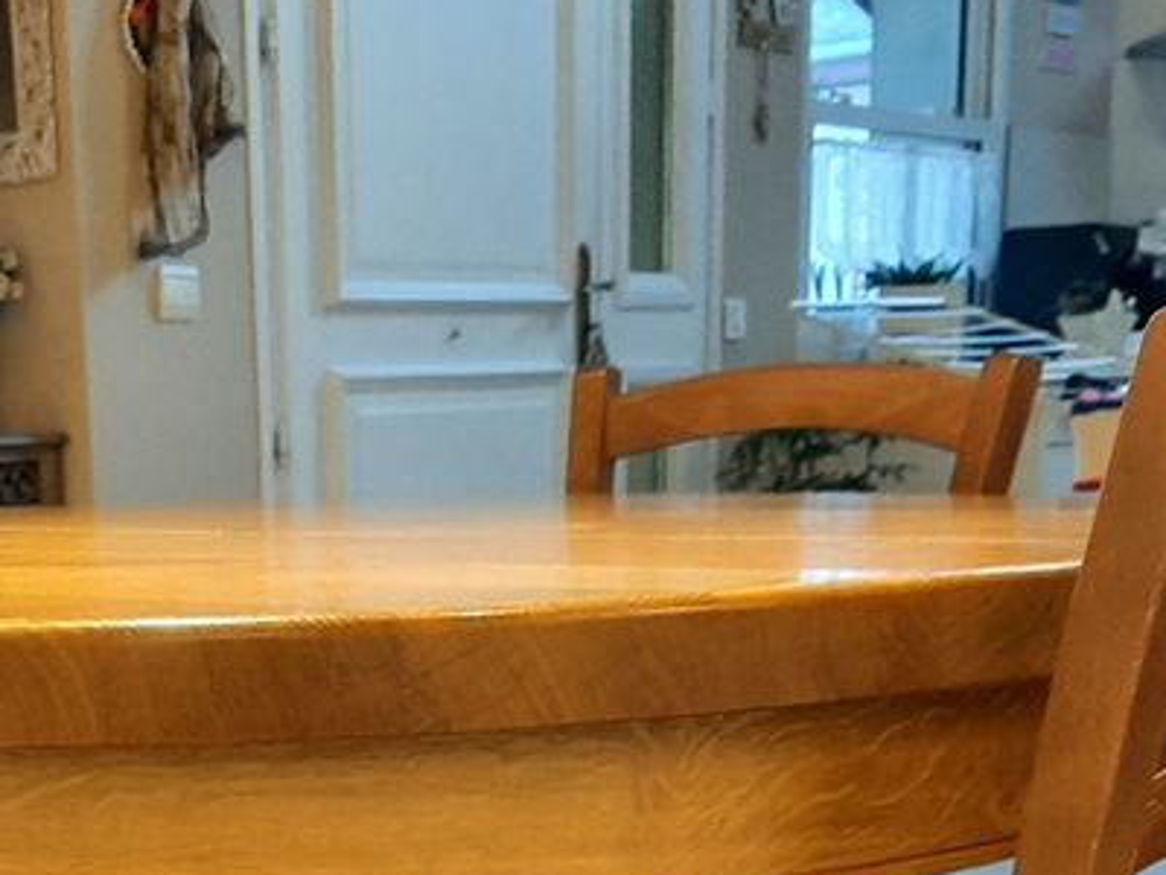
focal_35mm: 65
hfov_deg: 29.4
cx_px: 292
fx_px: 2189
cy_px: 1079
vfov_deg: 20.9
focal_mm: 3.93
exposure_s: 1/30
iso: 200
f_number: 1.7
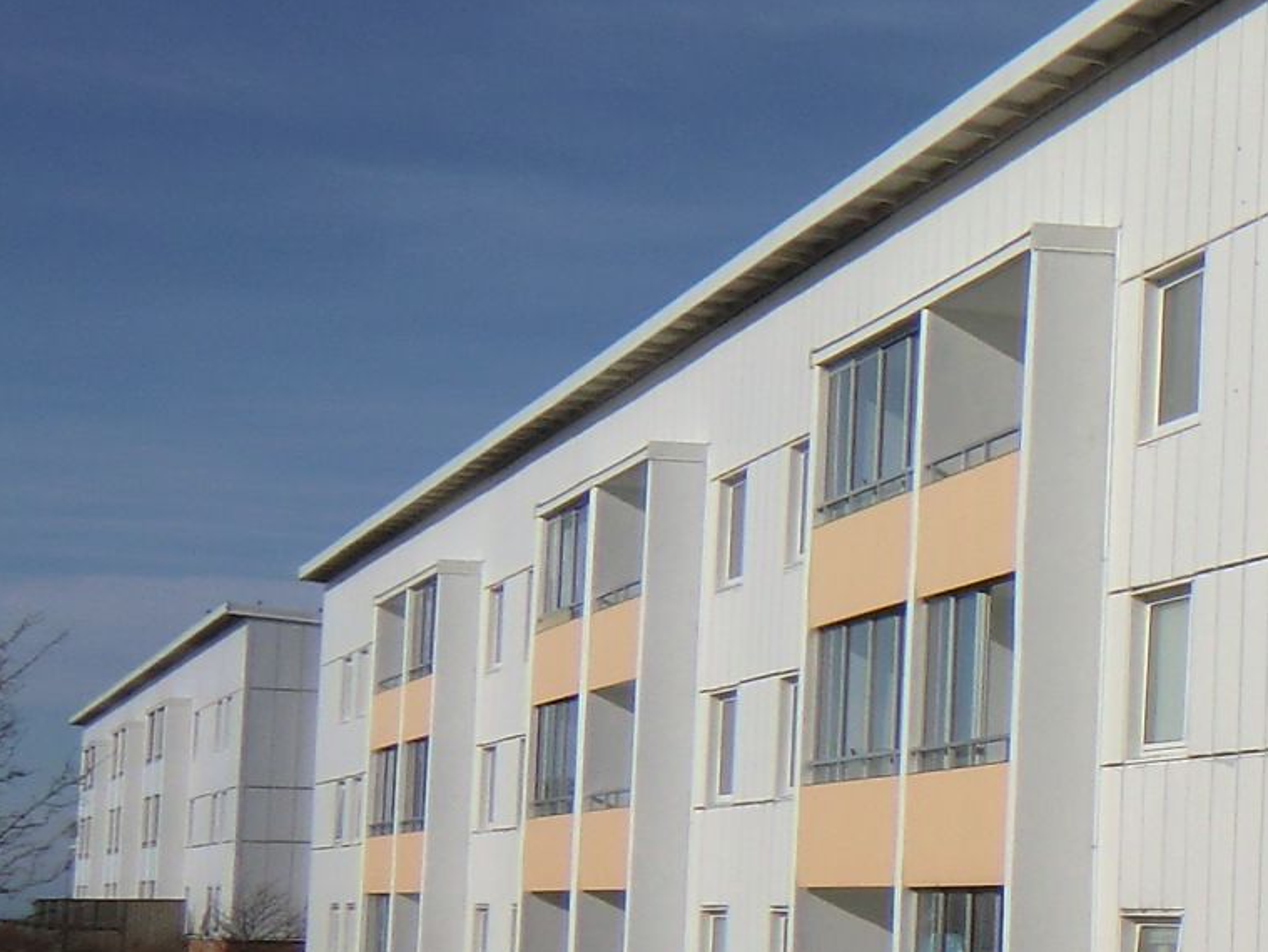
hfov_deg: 17.7
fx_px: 3262
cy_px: 680
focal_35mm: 89
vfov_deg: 16.5
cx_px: 2294
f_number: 7.5
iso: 64
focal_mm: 4.3
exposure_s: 1/500
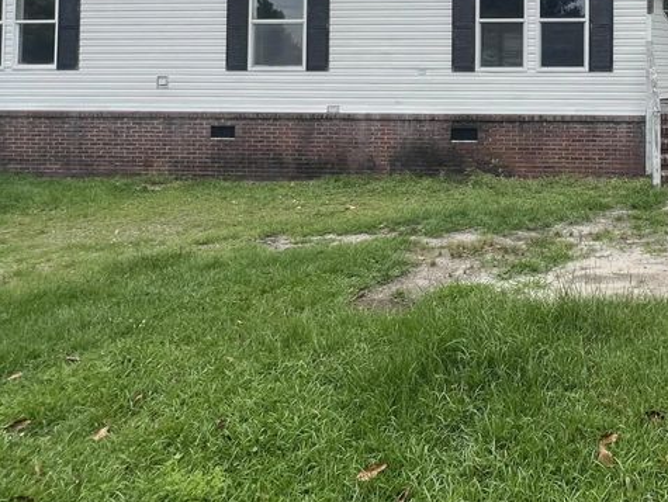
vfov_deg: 46.0
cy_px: 69
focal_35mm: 28
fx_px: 541
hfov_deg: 56.1
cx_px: 584
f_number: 1.8
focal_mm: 1.57
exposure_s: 1/541
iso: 32
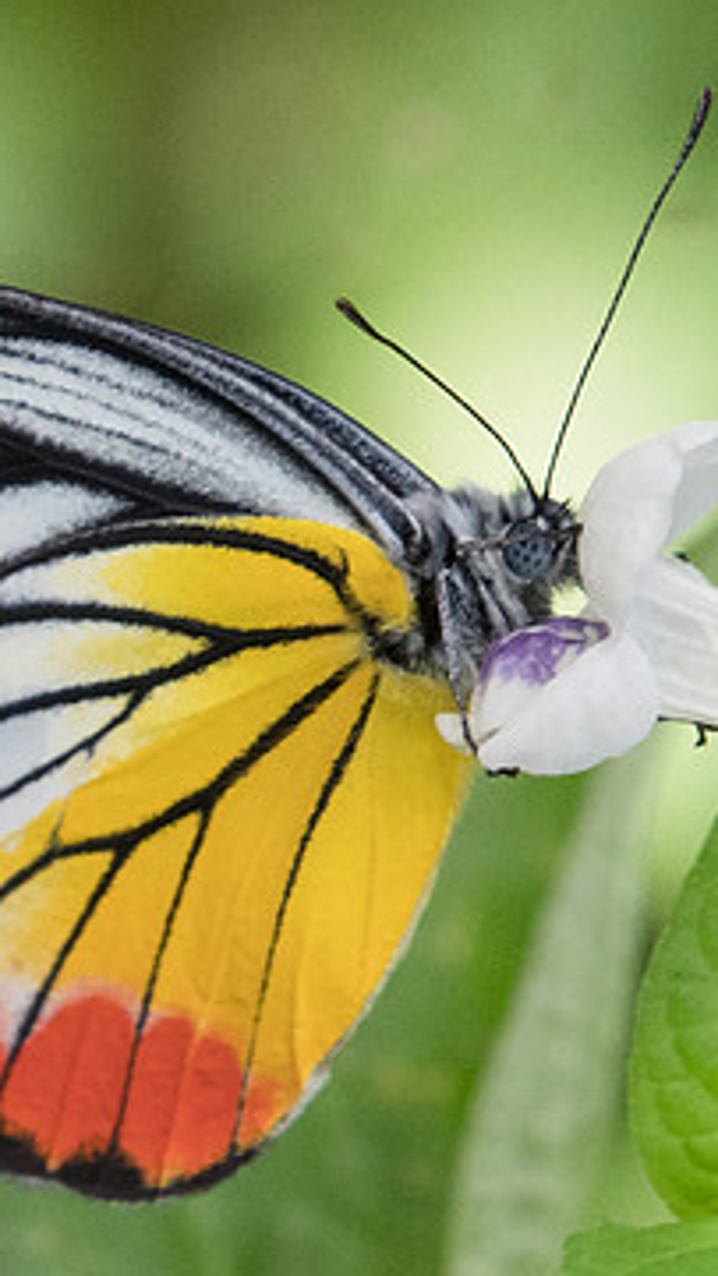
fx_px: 63747
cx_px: 91
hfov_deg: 0.6
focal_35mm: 1883
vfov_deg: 1.1
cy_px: 772
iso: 1000
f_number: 8
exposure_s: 1/250
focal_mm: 400
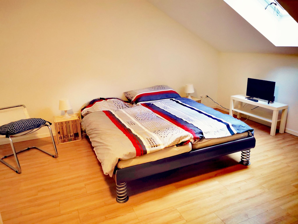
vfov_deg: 51.4
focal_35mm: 27
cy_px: 112
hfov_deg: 65.3
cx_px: 149
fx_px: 232
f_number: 1.6
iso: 200
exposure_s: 1/60
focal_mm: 5.56
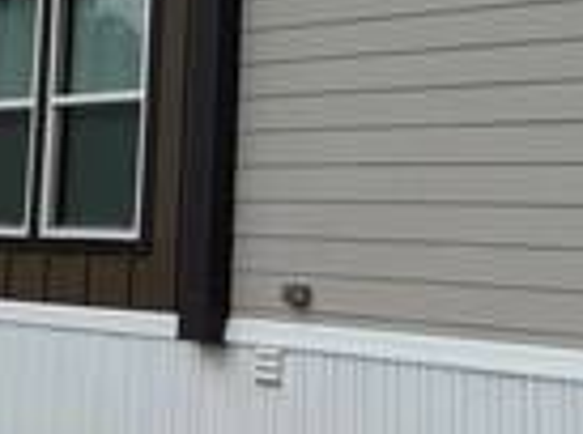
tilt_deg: +9.1
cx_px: 426
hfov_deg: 21.7
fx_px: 1512
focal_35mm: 90
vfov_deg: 15.8
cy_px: -68
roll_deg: -0.2
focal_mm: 6.76
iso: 80
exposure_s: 1/5319
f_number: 1.78
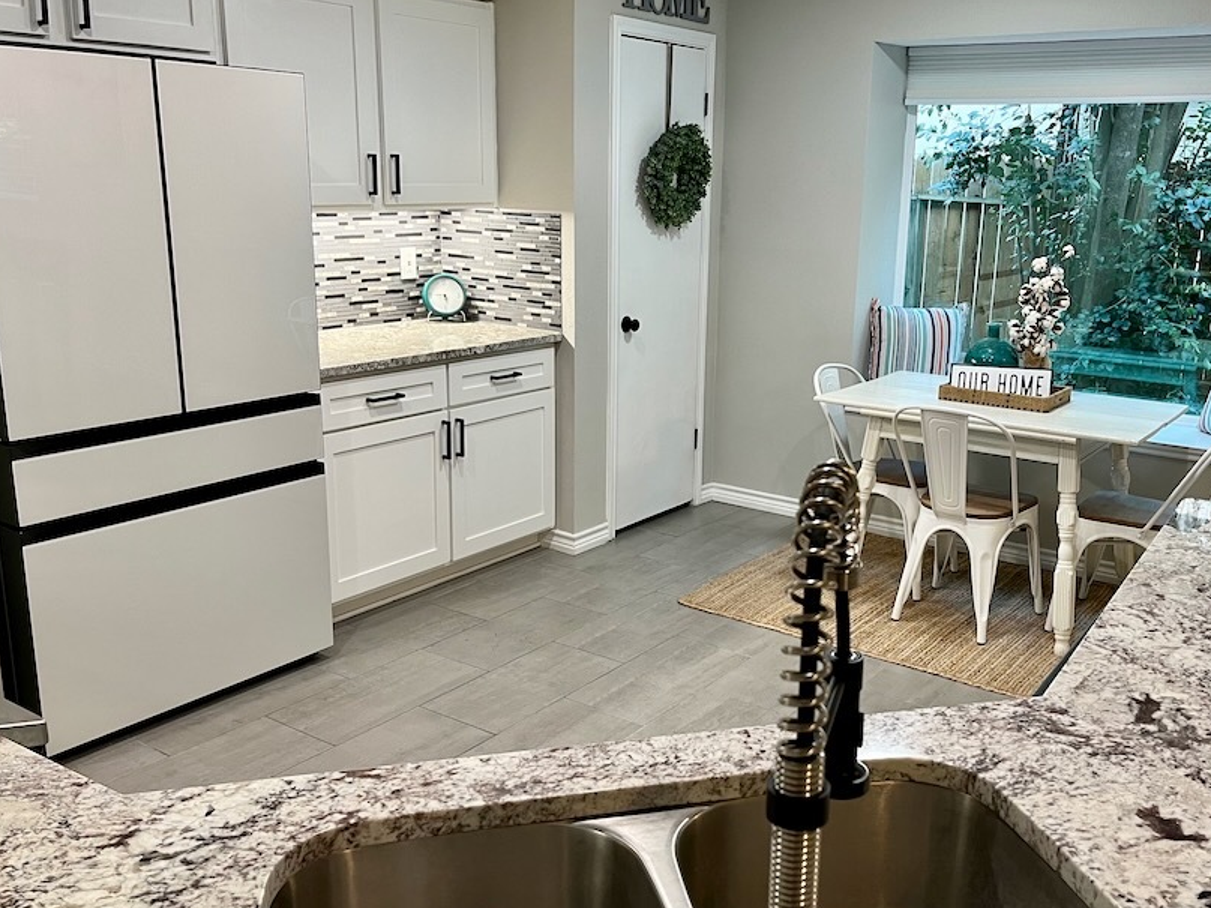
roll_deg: -1.5
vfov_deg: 42.9
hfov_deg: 55.2
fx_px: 1154
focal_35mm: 33
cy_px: 465
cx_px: 680
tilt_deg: -15.1
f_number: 1.6
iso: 80
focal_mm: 5.1
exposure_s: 1/60
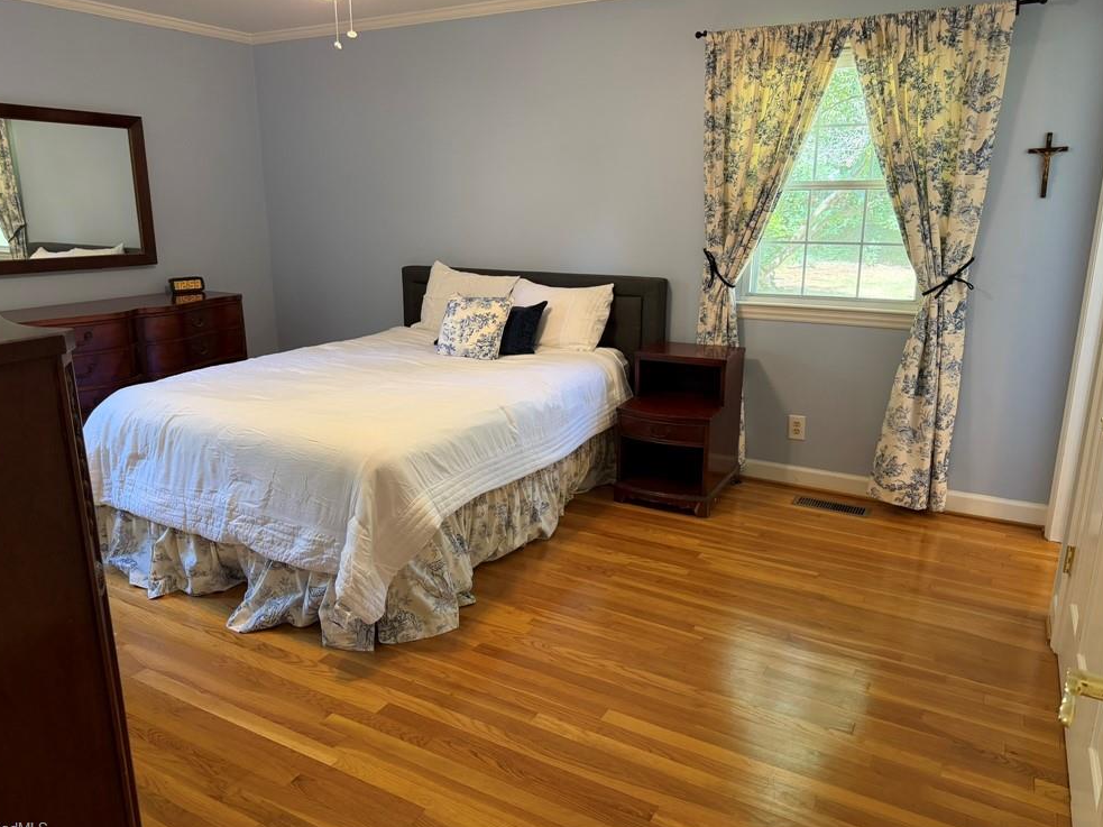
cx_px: 542
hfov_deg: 69.4
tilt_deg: -14.3
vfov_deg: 54.9
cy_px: 408
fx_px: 796
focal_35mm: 25
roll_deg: +0.7
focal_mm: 6.76
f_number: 1.78
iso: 250
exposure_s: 1/60
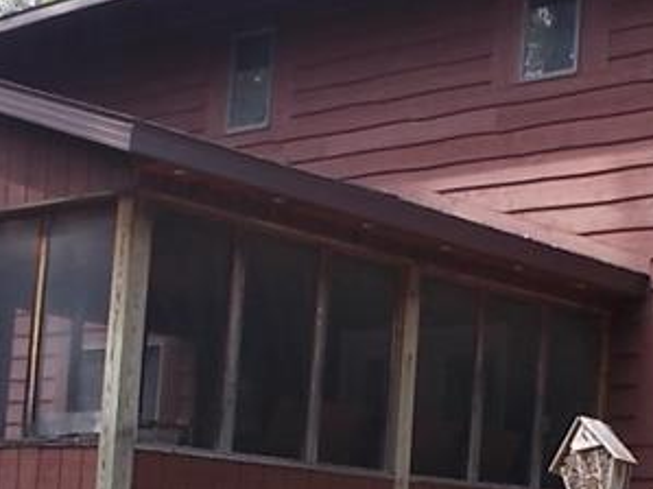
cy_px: 395
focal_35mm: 89
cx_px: 402
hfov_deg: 22.0
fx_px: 1678
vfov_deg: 16.5
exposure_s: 1/200
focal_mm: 4.6
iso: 80
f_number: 3.2
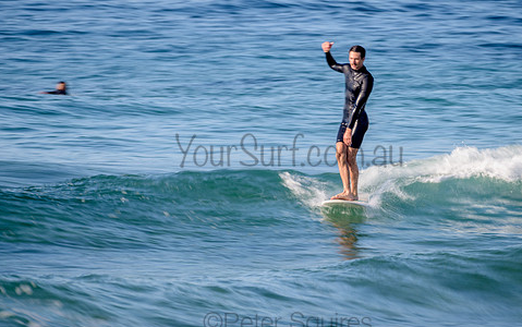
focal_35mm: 756
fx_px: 10761
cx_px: 359
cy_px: 133
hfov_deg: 2.8
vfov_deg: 1.7
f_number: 11
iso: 31
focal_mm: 500
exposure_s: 1/15
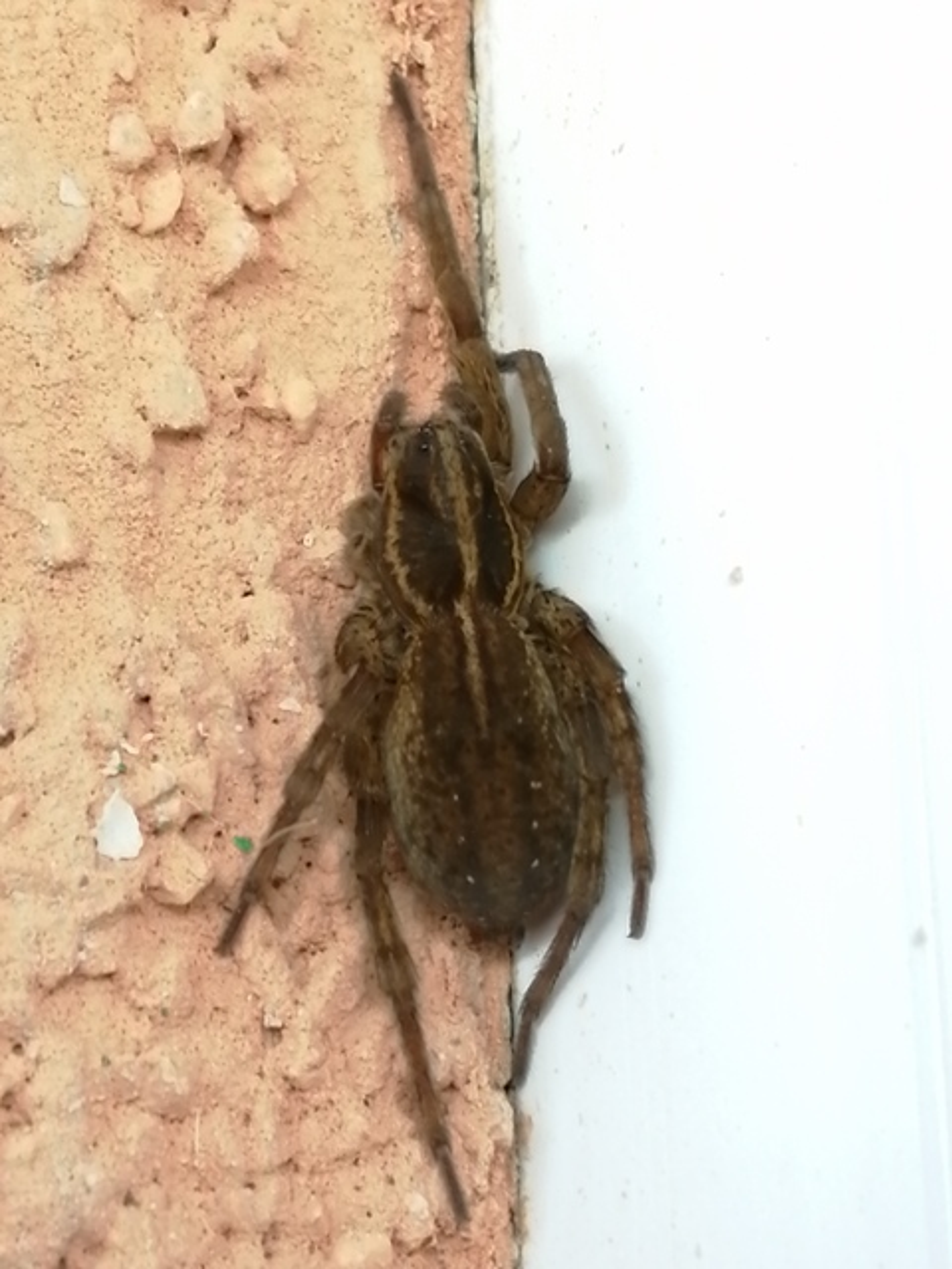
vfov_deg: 19.1
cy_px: 634
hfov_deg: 14.4
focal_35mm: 103
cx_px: 476
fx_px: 3777
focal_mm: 3.46
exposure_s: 1/50
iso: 64
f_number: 1.8
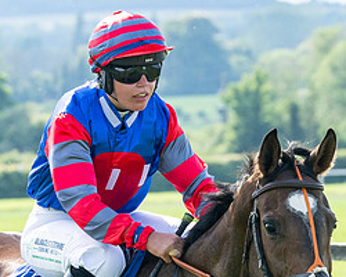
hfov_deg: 3.5
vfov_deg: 2.8
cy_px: 174
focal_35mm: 553
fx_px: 5663
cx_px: 55
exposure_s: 1/1250
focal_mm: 115
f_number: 5
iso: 400
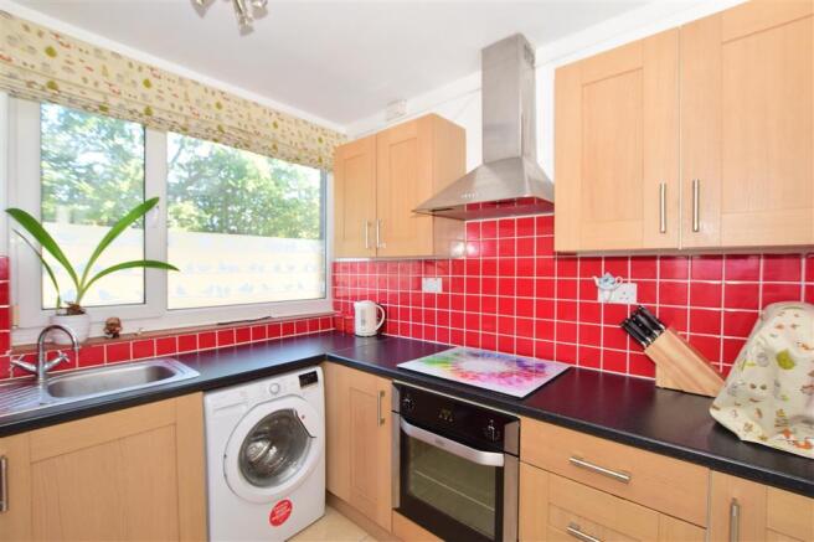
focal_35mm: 15
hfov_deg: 100.4
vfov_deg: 77.3
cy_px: 271
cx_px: 407
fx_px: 339
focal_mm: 10
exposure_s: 1/60
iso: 500
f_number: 7.1
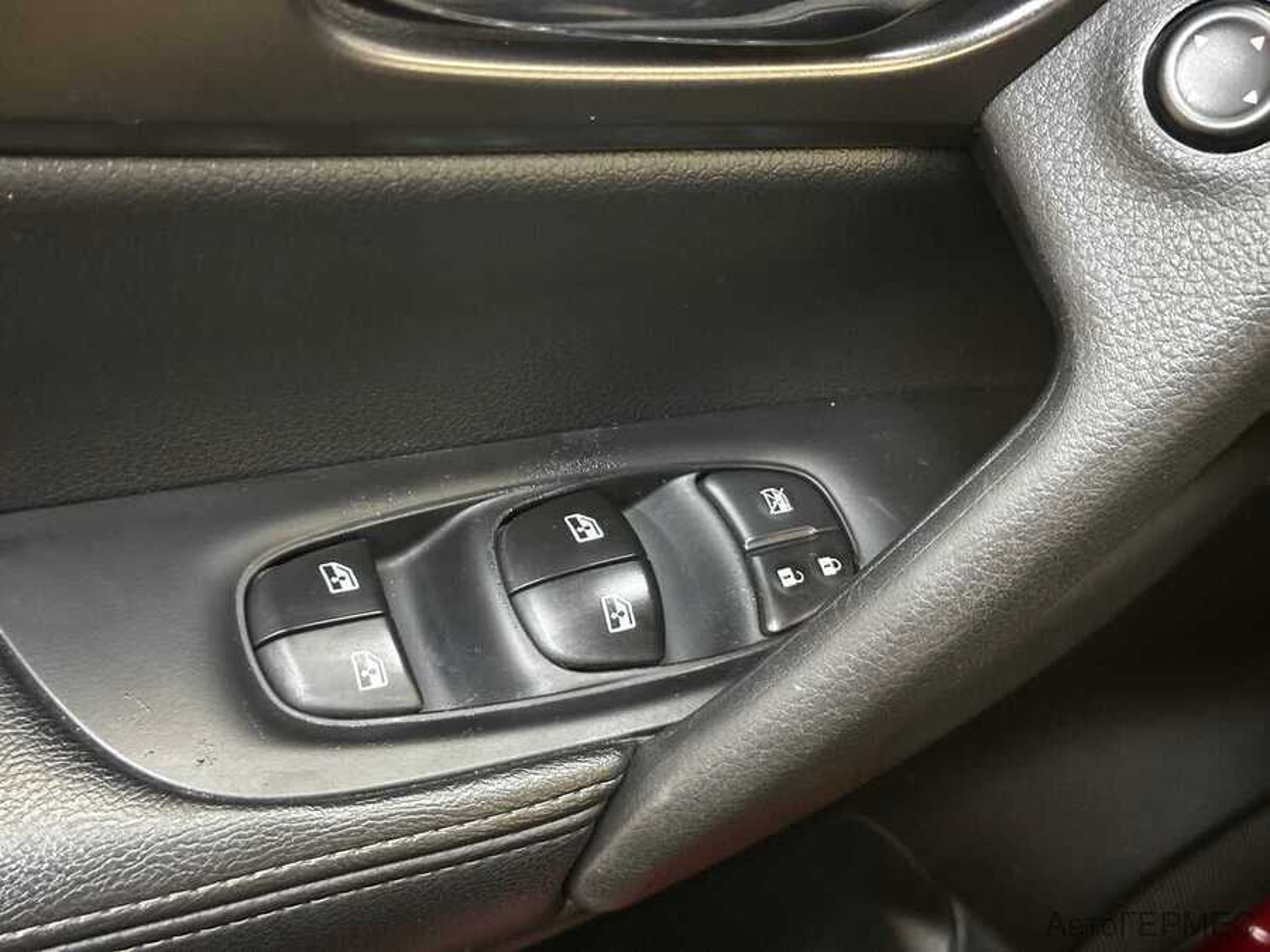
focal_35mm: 48
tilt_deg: -47.1
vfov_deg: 30.3
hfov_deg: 39.7
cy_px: 476
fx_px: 1761
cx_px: 635
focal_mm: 6.86
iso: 640
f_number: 1.78
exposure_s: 1/25
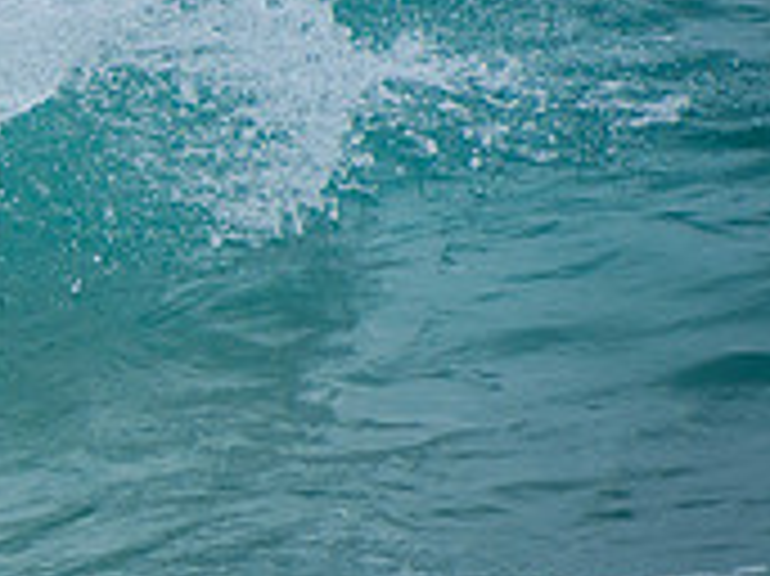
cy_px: 137
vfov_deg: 0.8
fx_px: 43612
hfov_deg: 1.0
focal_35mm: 1962
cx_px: -477
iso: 400
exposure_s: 1/2000
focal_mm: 400
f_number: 5.6
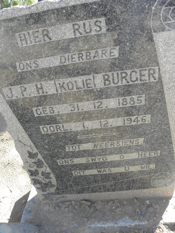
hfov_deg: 53.1
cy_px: 116
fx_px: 175
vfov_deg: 67.3
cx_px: 88
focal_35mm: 26
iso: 64
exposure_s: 1/60
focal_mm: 4.6
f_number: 4
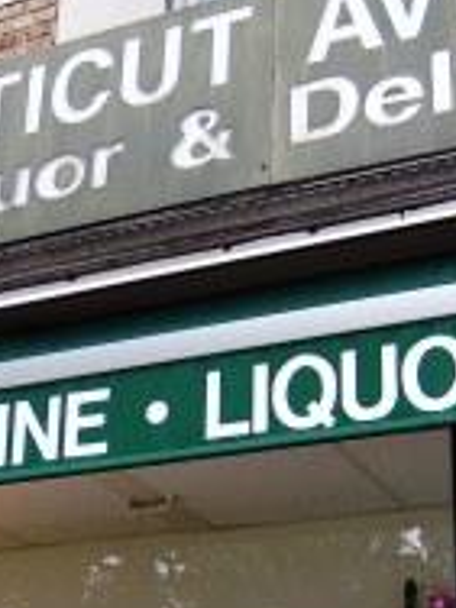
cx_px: 29
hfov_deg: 17.9
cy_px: 417
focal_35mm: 81
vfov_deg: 24.0
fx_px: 1423
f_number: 2.7
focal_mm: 5.6
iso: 80
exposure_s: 1/250
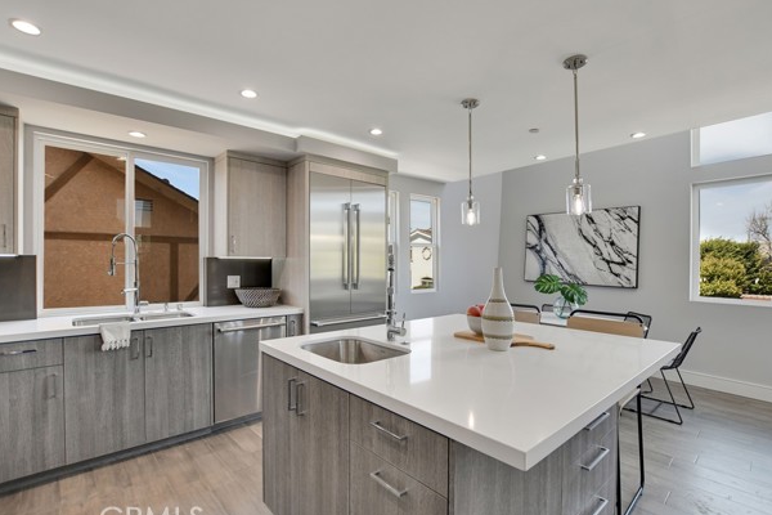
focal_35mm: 16
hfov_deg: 96.7
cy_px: 262
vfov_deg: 73.7
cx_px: 385
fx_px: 343
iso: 400
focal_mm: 10
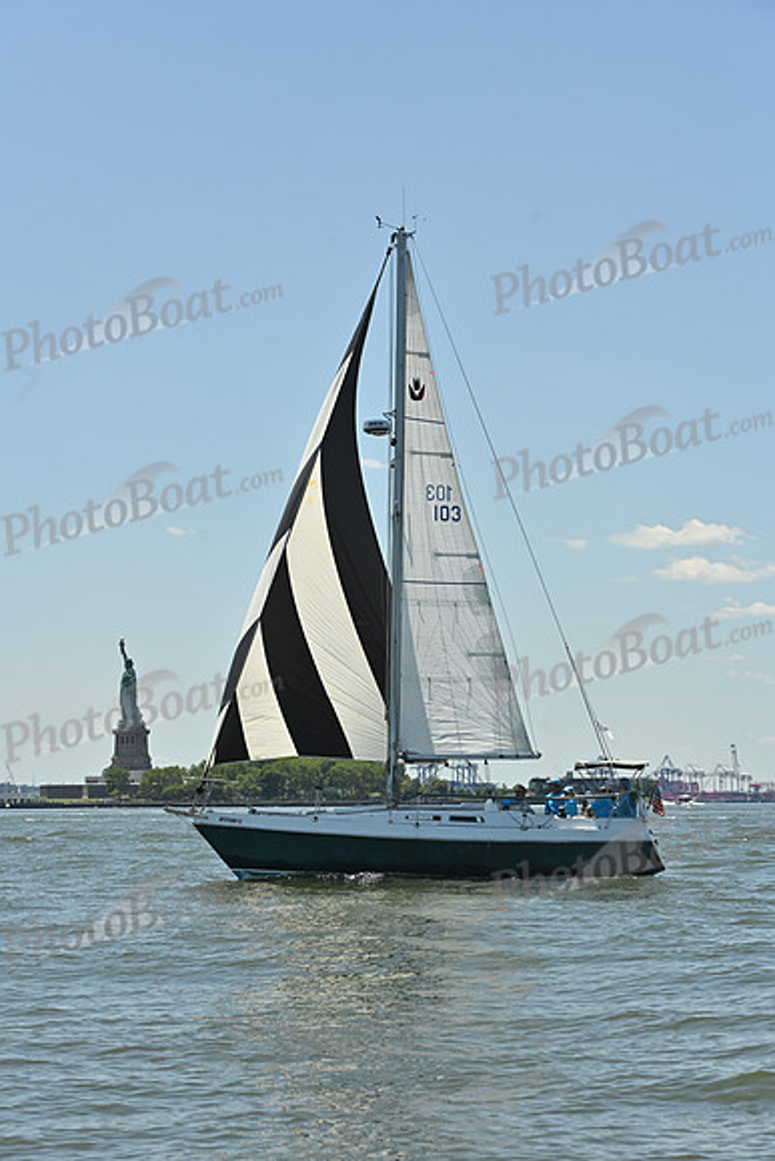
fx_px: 2775
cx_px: 388
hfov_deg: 15.9
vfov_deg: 23.6
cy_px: 580
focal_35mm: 86
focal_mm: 86
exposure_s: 1/1600
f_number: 7.1
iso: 320
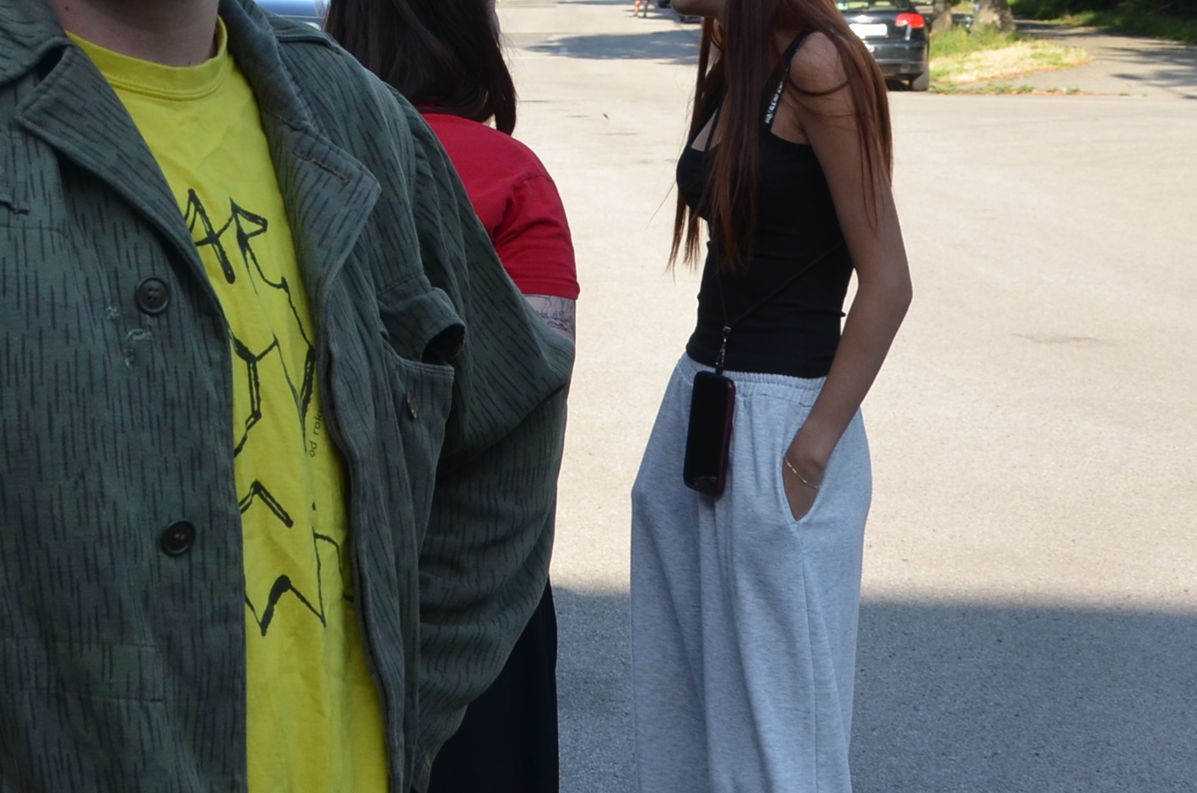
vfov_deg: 15.2
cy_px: -210
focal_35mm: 86
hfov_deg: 23.1
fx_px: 2853
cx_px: 129
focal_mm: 22
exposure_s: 1/250
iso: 200
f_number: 8
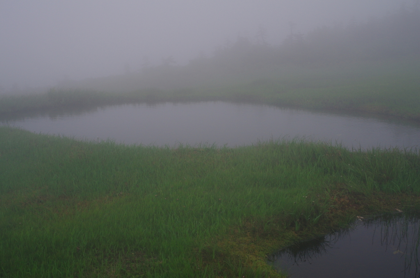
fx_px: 489
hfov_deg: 46.5
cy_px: 139
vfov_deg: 31.7
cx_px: 210
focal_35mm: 42
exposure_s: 1/500
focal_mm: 28
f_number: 8
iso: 400
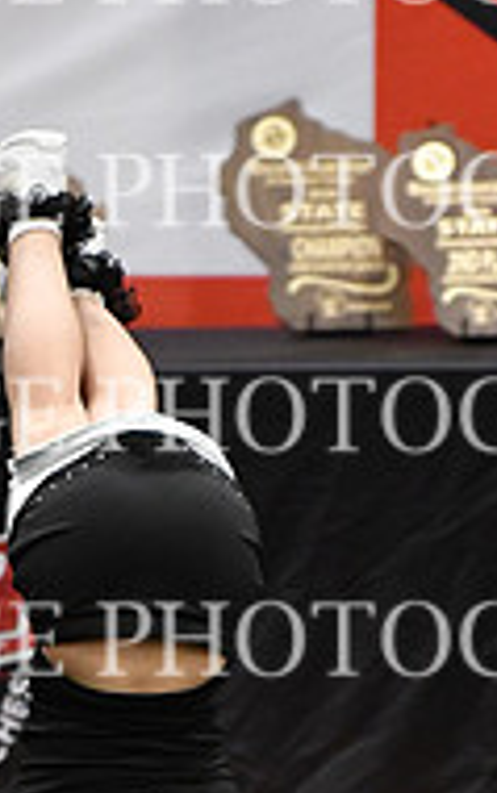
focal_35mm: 932
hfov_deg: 1.4
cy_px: 751
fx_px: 20168
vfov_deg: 2.3
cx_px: 69
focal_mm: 200
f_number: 2.8
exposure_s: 1/800
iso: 5000
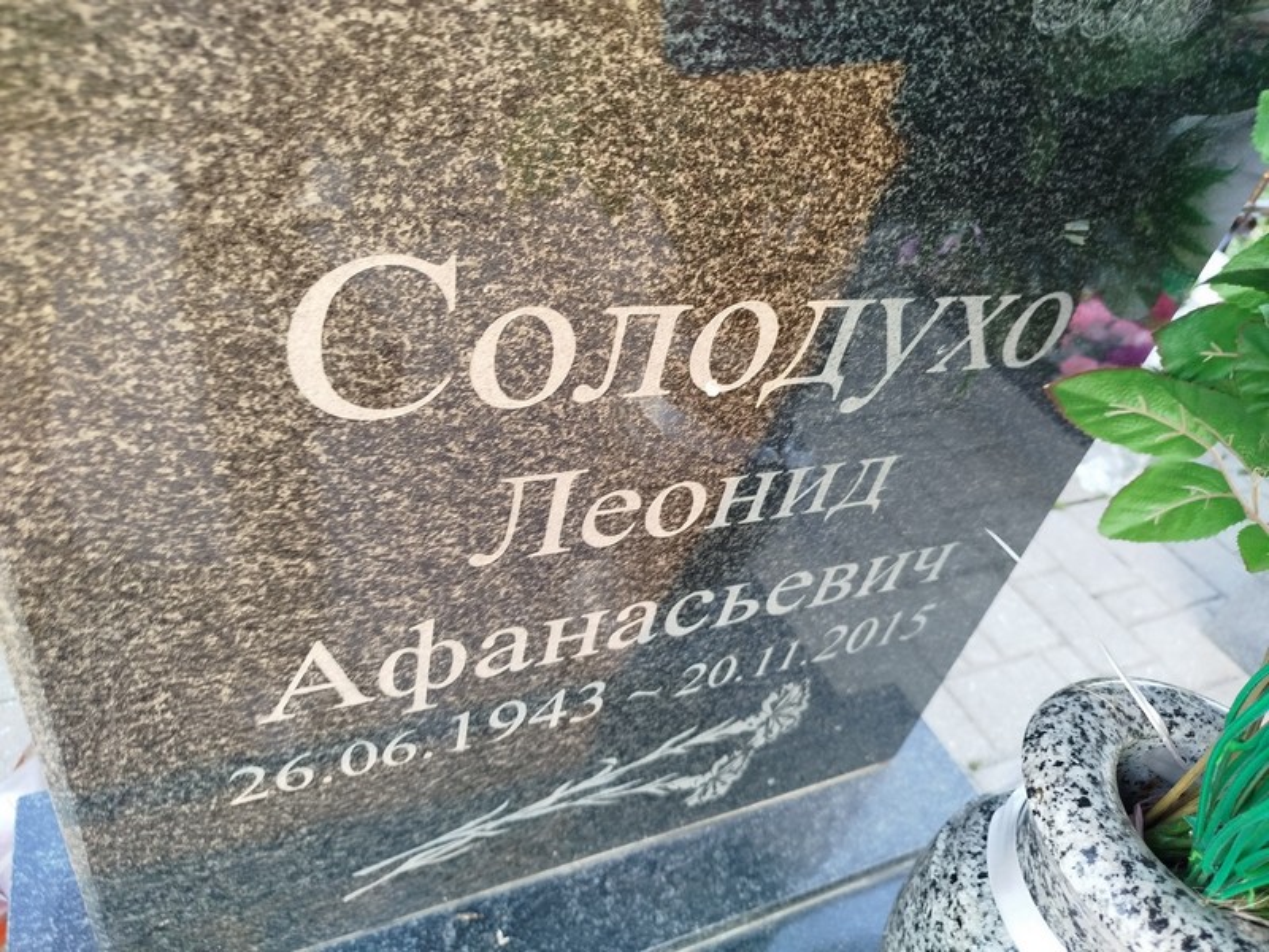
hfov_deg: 71.6
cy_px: 476
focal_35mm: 24
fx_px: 880
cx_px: 634
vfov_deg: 56.8
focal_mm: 5.31
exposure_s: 1/33
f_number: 1.7
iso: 125
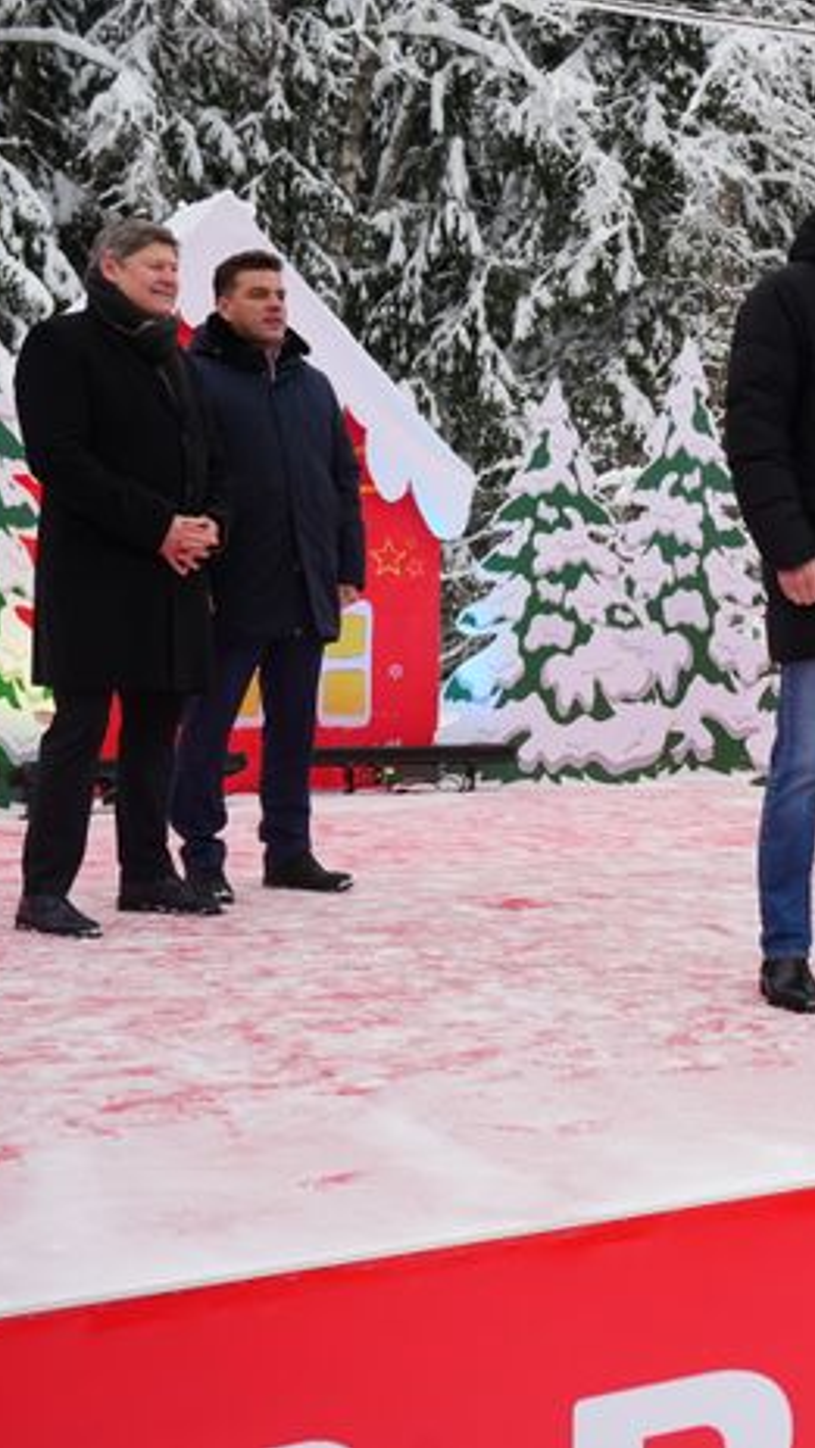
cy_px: 724
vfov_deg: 34.9
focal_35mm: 60
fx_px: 2305
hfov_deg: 19.1
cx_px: 945
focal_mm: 38
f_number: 6.3
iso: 640
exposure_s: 1/400
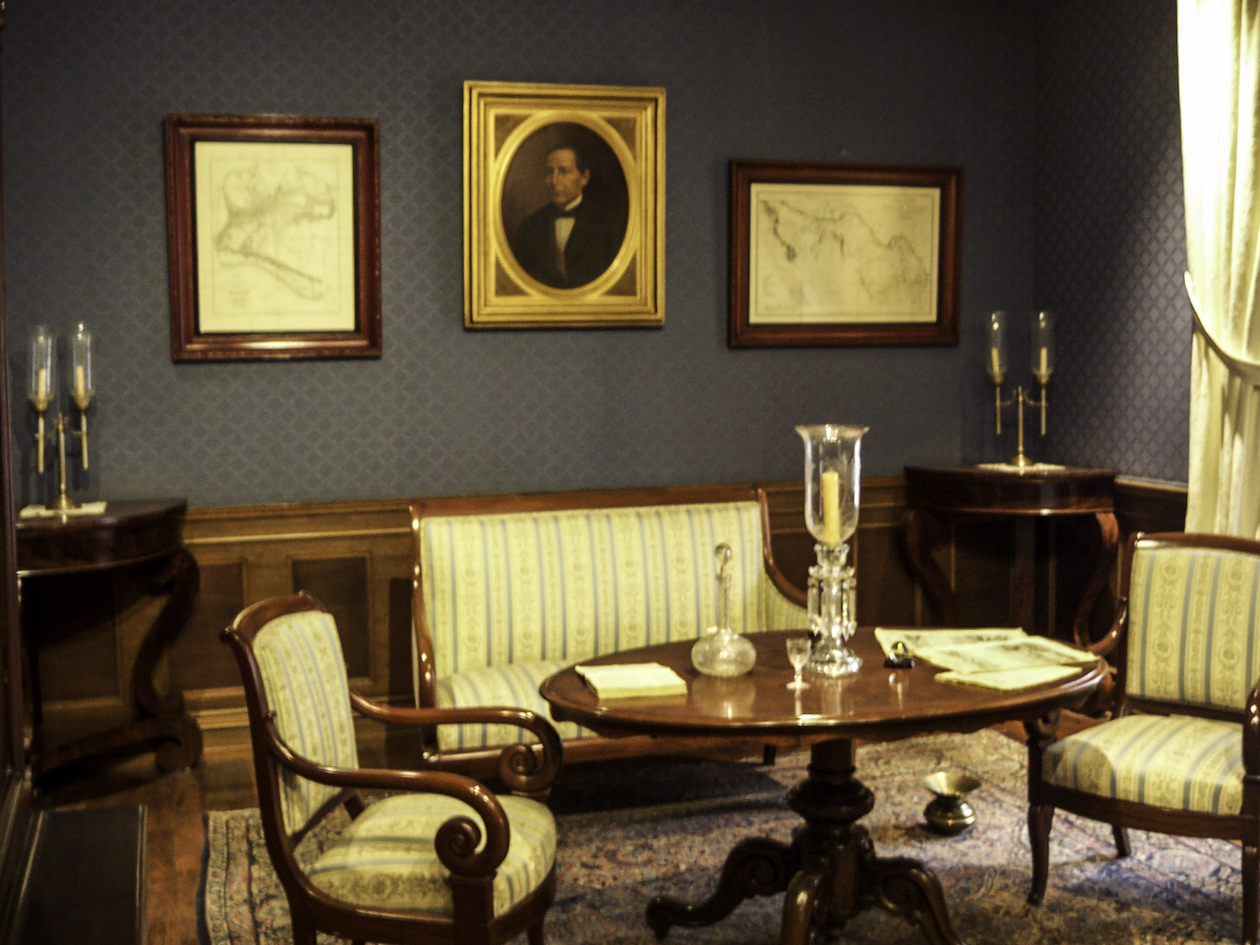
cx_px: 636
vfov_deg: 36.8
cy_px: 465
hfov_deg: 47.9
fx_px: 1420
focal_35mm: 39
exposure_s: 1/2
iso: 120
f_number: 2.8
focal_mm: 8
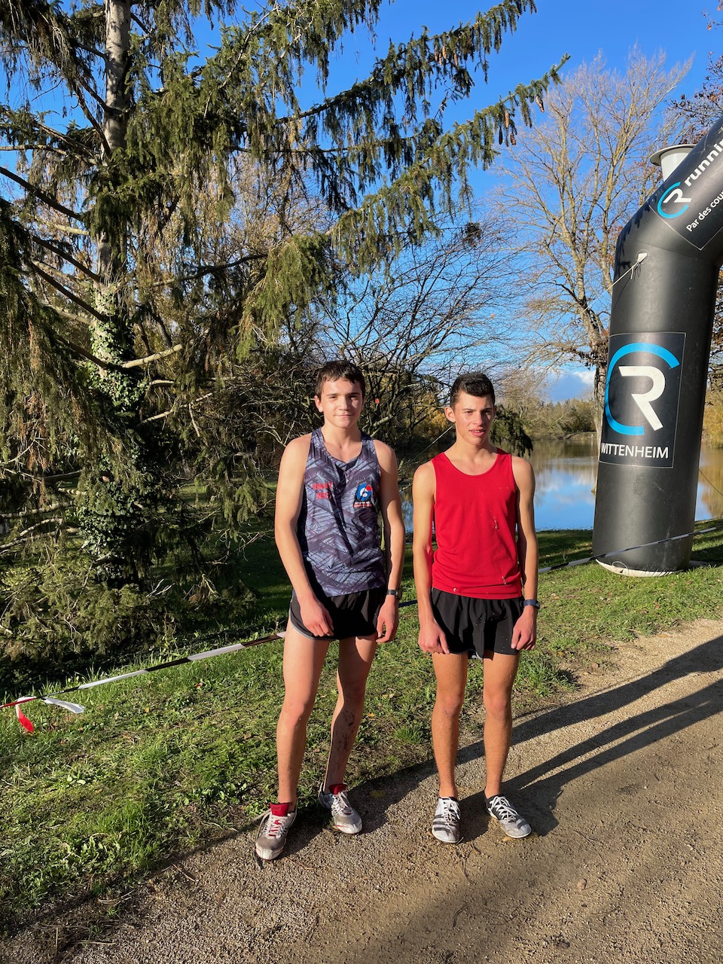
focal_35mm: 26
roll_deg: +0.9
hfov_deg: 53.1
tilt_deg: -3.2
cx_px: 362
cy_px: 482
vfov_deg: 67.3
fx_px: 724
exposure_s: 1/1984
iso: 32
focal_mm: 4.2
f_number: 1.6
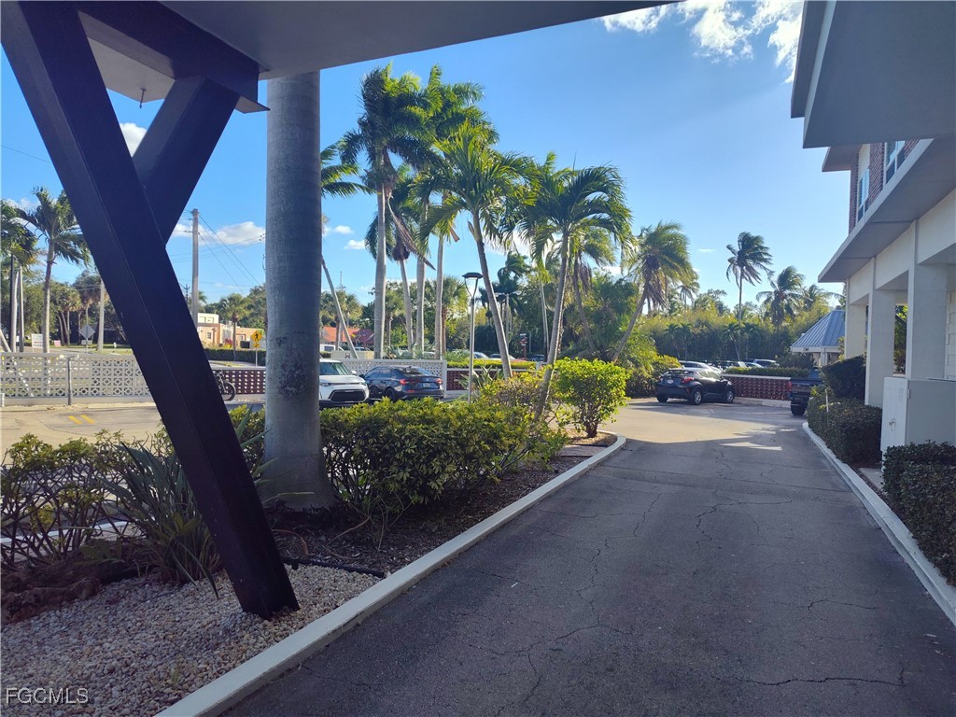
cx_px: 478
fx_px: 635
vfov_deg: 58.9
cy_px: 358
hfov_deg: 73.9
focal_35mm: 23
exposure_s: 1/1360
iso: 100
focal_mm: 5.56
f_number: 1.8
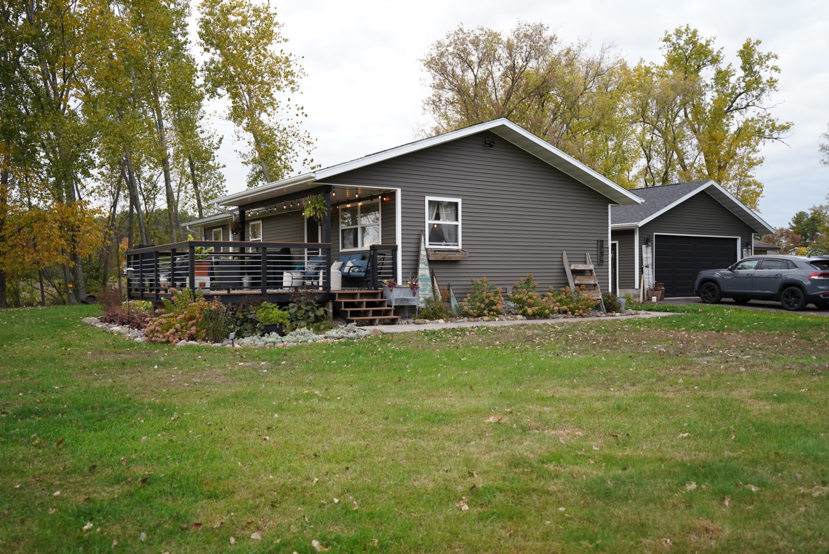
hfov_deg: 60.6
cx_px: 414
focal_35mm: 31
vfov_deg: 42.6
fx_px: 710
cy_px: 277
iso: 200
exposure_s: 1/160
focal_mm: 30.8
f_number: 2.8
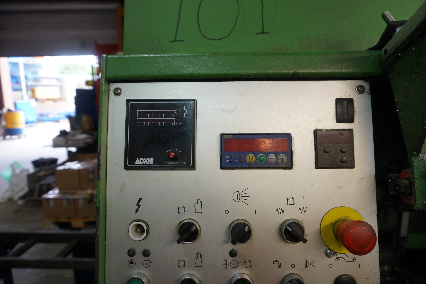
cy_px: 142
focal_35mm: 24
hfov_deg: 73.8
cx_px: 213
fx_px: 284
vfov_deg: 53.1
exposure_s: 1/60
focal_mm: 16
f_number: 4
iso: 500
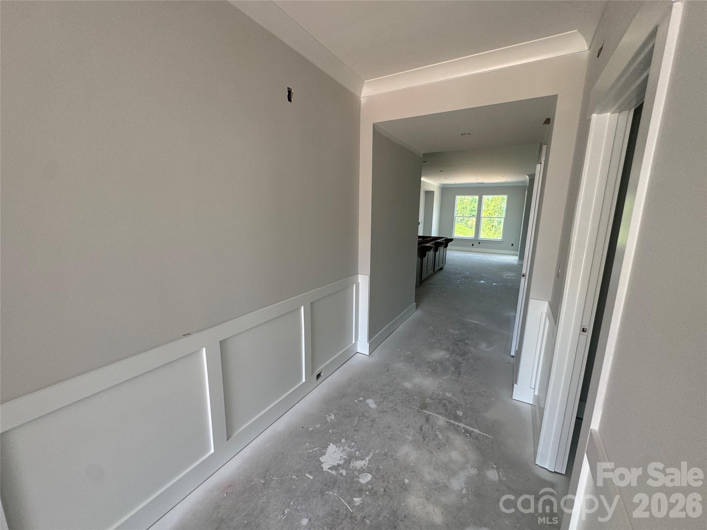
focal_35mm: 14
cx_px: 354
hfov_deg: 102.1
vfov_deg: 85.7
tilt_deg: -7.5
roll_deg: -1.9
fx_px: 286
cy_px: 265
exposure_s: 1/99
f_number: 2.2
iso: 64
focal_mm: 2.22
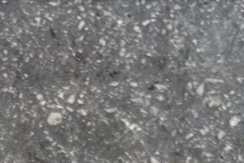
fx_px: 1044
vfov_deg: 7.6
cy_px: 523
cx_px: -100
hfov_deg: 12.8
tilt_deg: -77.9
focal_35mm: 154
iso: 50
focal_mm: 5.1
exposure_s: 1/2899
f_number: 1.6
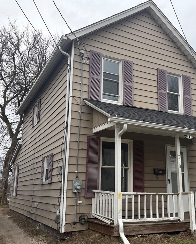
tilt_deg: +11.2
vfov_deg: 49.0
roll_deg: +0.5
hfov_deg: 39.7
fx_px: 268
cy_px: 131
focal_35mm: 37
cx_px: 131
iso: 50
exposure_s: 1/1626
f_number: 1.6
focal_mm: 5.96
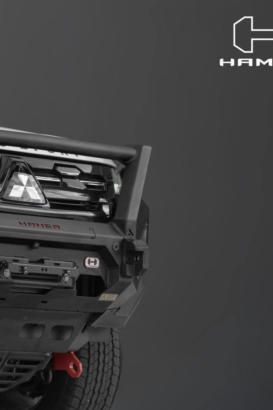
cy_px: 233
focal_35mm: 146
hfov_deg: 9.3
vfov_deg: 14.1
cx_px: -24
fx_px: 1660
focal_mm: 85
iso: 200
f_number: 3.5
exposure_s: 1/160
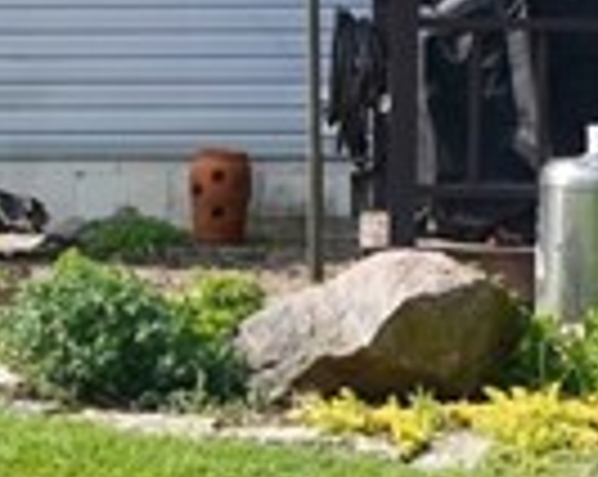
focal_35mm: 169
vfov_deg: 9.0
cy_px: -38
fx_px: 2987
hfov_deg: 11.4
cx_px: 279
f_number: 10
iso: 100
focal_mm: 22
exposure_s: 1/100
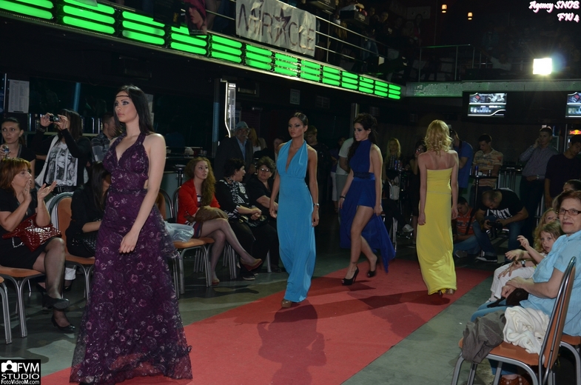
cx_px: 290
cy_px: 192
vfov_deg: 35.3
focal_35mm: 38
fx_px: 604
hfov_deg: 51.4
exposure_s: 1/60
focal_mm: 25
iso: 640
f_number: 6.3
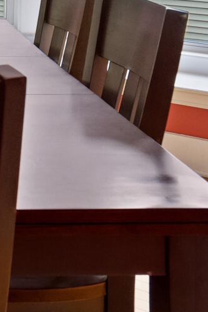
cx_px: -147
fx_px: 728
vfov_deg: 23.0
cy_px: -17
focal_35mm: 84
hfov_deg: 14.6
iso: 1000
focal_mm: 14
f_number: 4.5
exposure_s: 1/13
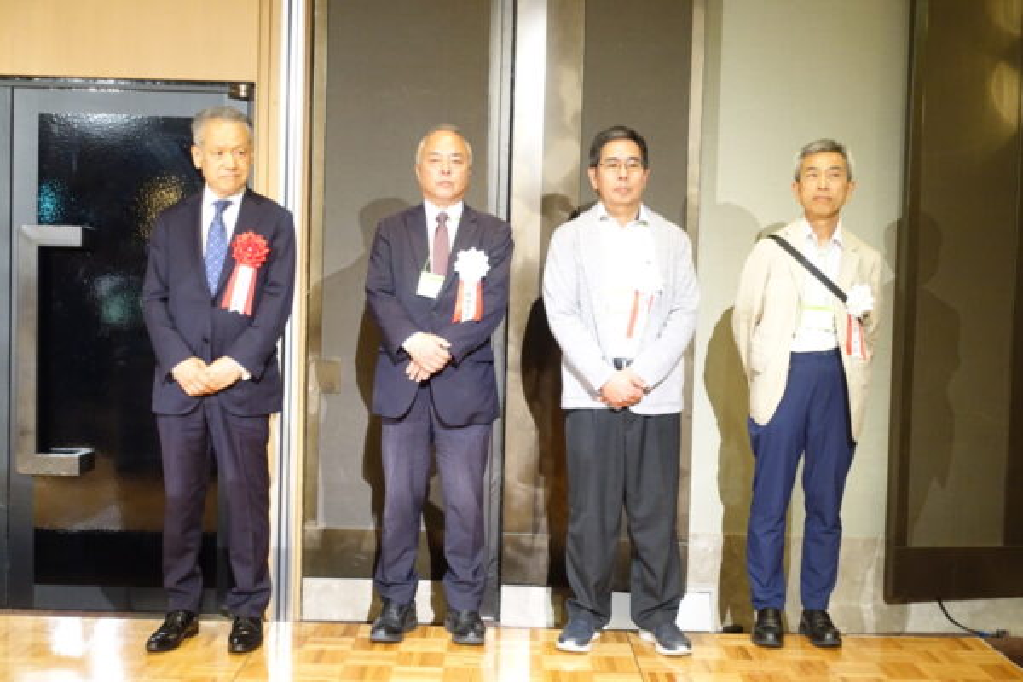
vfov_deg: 31.2
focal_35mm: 43
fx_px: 1222
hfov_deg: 45.4
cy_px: 341
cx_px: 512
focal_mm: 15.74
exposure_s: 1/50
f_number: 2.8
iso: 1250
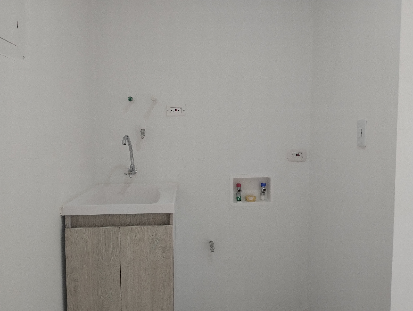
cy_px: 156
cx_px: 206
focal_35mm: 28
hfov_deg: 63.4
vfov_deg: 49.9
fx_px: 335
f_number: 1.8
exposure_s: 1/40
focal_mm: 4.27
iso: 419
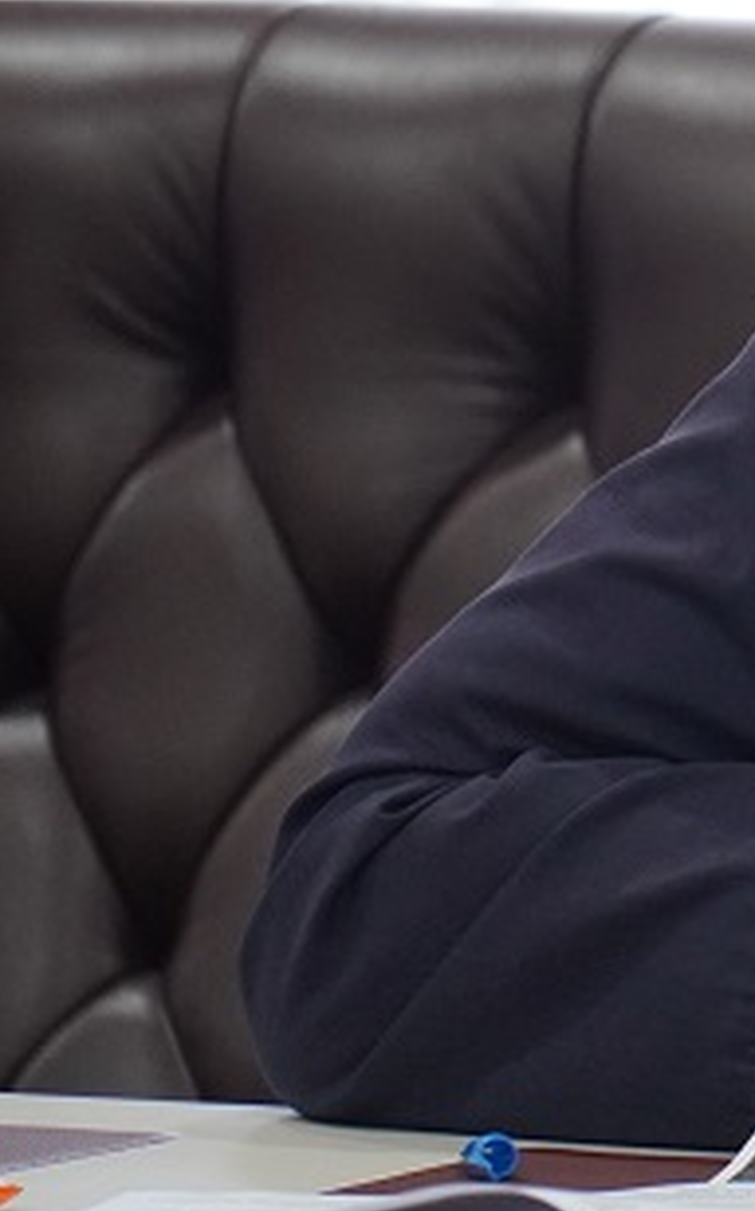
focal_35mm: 433
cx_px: 1640
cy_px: 181
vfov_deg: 4.8
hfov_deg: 3.0
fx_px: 14298
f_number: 4
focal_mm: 97
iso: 1250
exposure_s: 1/125
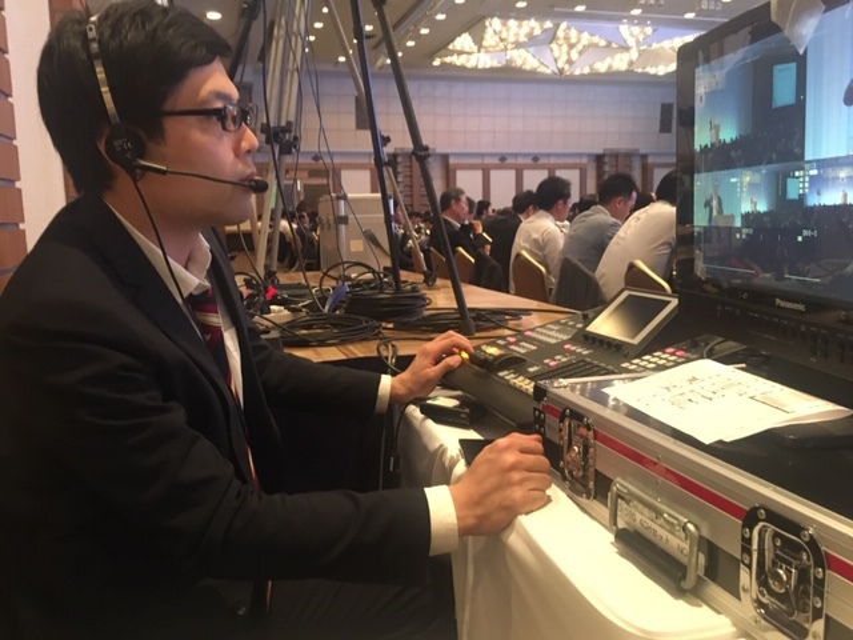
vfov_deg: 48.2
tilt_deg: -7.1
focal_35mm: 29
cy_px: 320
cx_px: 426
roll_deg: +1.0
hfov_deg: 61.7
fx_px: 715
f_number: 2.2
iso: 400
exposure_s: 1/15
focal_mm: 4.15
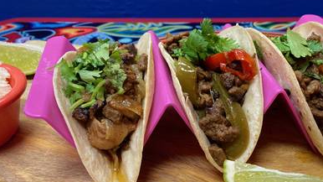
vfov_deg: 27.7
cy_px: 77
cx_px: 190
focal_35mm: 43
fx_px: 368
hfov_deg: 47.2
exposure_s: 1/60
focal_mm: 4.25
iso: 160
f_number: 1.8
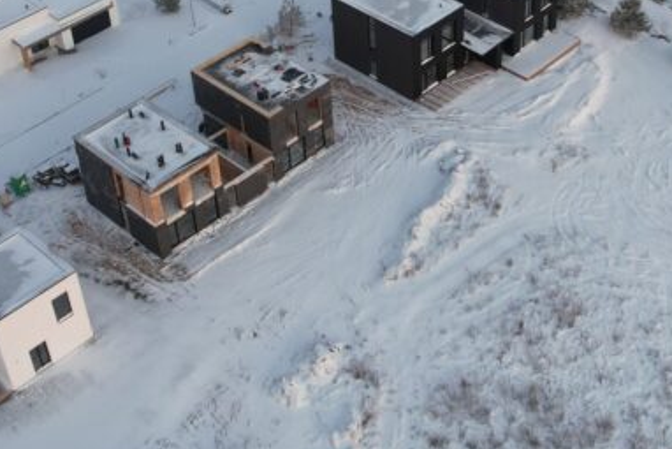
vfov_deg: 22.5
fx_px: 1102
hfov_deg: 33.7
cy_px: 55
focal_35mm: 59
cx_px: 440
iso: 100
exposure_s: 1/30
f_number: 2.8
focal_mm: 8.38
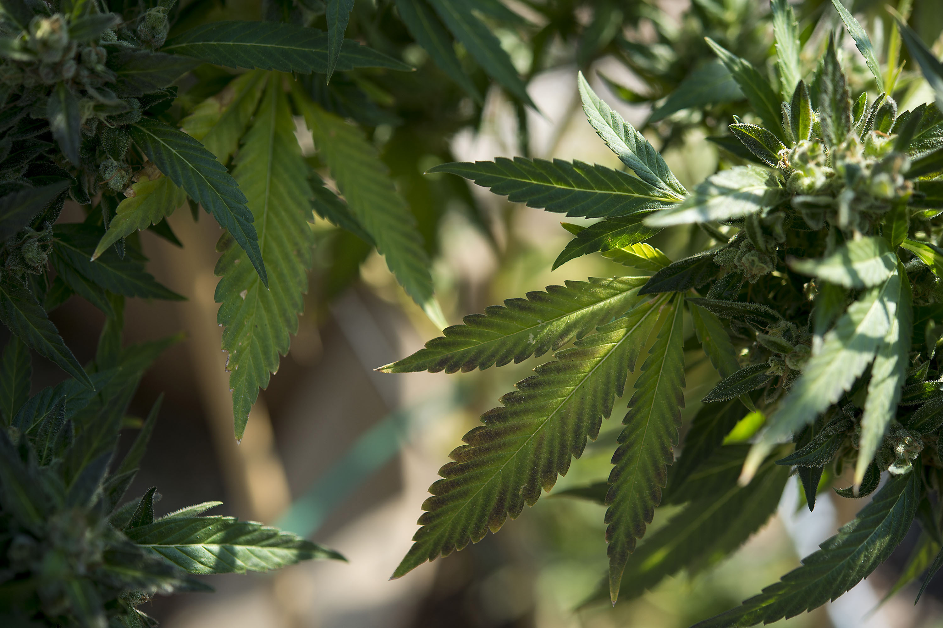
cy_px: 314
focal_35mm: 60
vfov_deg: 22.6
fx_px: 1571
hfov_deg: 33.4
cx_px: 472
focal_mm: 60
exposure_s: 1/800
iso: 200
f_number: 4
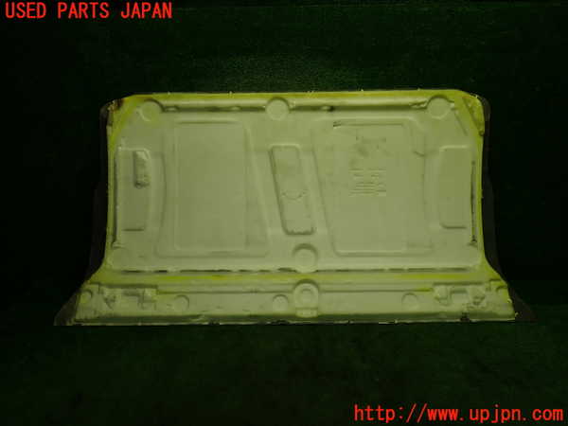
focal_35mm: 25
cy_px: 213
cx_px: 284
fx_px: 410
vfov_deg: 54.9
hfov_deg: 69.4
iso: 100
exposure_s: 1/100
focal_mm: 4.5
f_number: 2.8
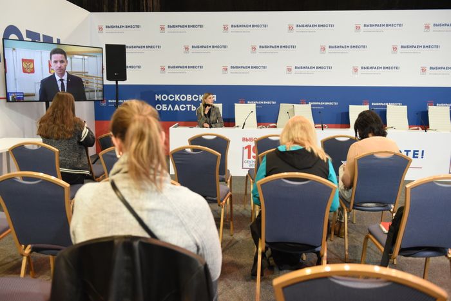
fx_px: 401
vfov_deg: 41.1
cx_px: 226
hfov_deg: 58.7
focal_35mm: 32
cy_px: 150
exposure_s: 1/320
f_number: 4
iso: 5000
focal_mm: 32
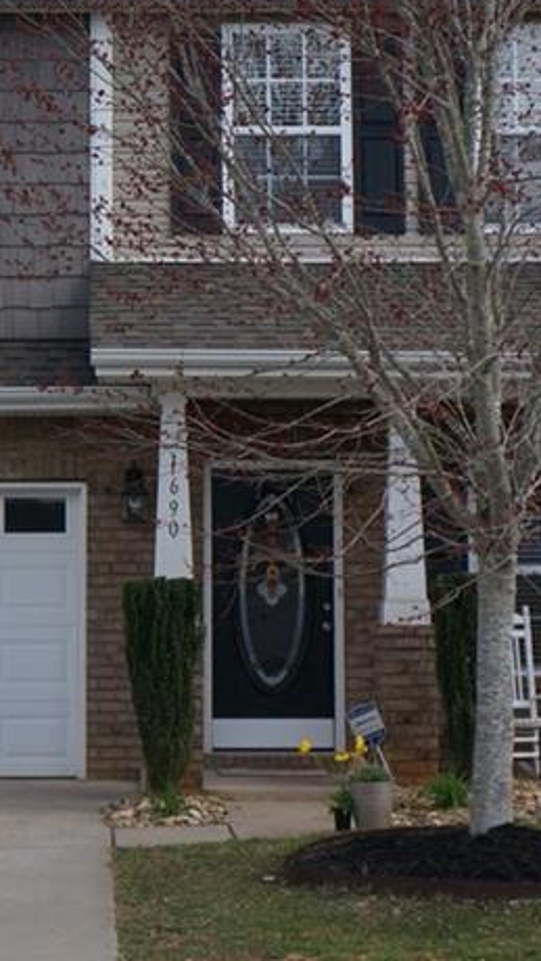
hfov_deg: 11.9
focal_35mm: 101
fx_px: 2578
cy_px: 300
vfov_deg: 21.0
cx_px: 117
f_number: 4
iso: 320
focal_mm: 29
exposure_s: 1/2000
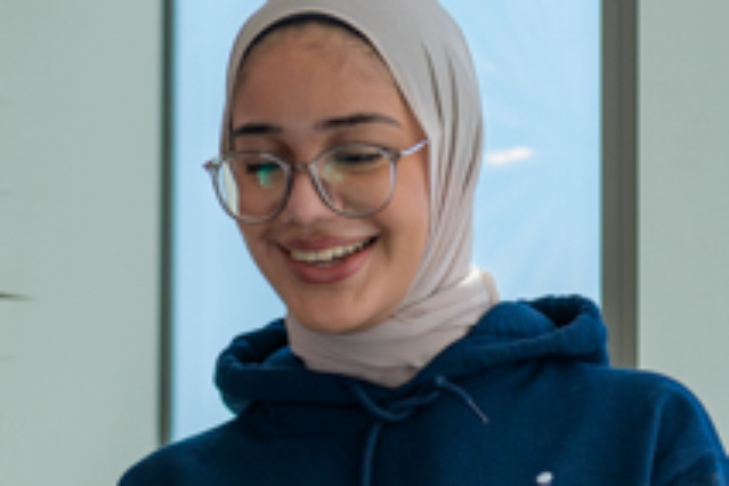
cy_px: 859
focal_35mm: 197
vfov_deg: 6.8
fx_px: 3989
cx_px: 493
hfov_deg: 10.4
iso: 80
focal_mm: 35
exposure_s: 1/320
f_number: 2
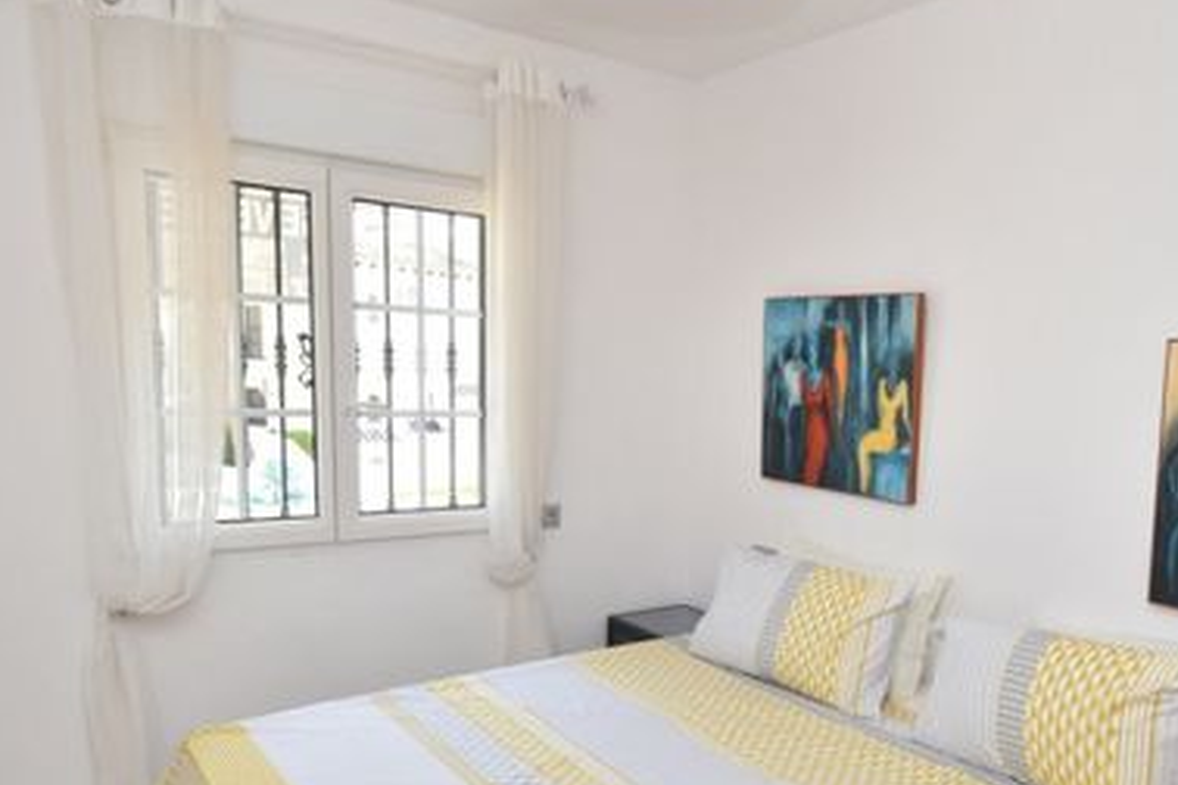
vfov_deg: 45.9
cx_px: 715
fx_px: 916
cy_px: 502
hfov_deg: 64.8
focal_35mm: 28
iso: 400
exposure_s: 1/250
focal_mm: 10
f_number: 5
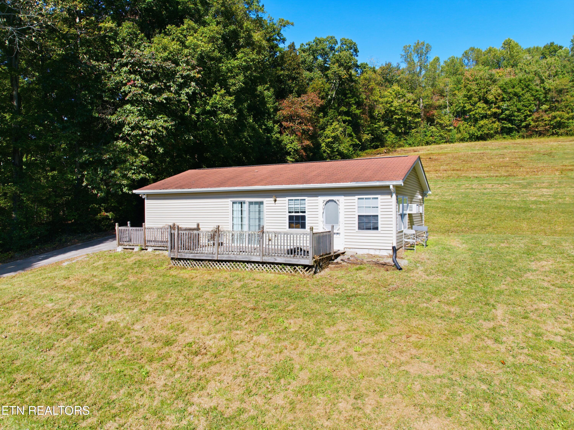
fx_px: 398
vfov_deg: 56.8
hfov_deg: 71.6
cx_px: 287
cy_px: 215
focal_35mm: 24
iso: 160
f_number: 2.8
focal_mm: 12.3
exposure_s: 1/1600
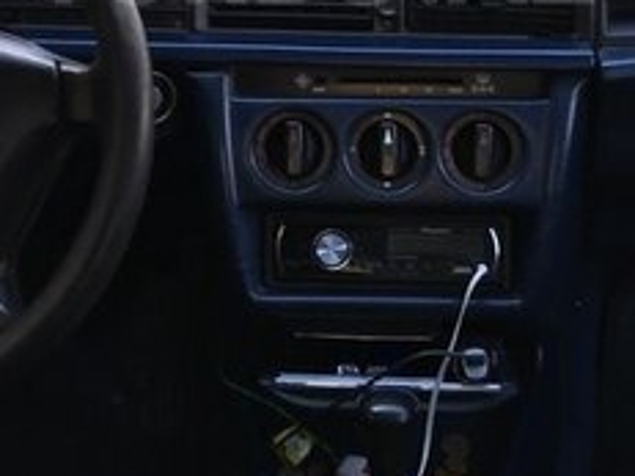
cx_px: 313
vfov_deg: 17.2
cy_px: -37
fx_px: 1522
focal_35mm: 83
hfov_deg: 23.6
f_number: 2.2
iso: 32
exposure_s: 1/100
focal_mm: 4.15
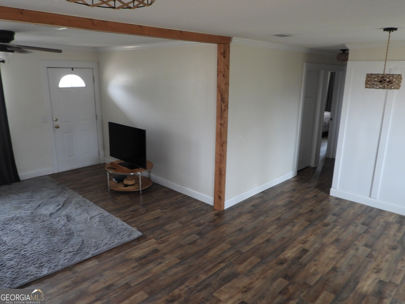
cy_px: 152
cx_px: 202
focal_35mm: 26
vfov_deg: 53.1
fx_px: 304
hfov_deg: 67.3
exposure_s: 1/30
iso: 250
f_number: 2.8
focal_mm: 4.7
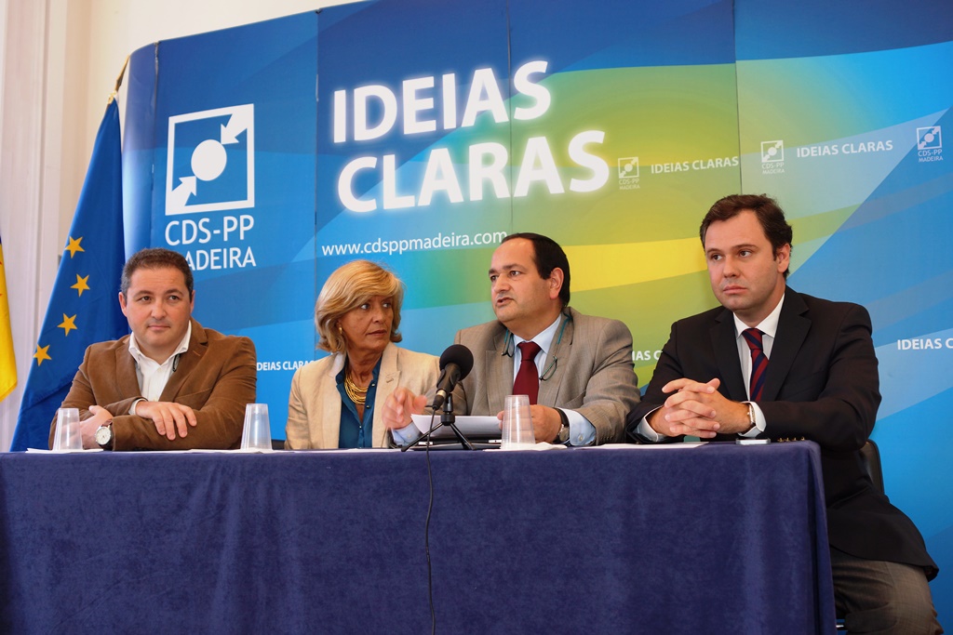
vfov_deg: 36.9
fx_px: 953
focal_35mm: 36
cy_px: 318
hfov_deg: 53.1
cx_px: 476
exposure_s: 1/60
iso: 200
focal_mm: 24
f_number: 2.8
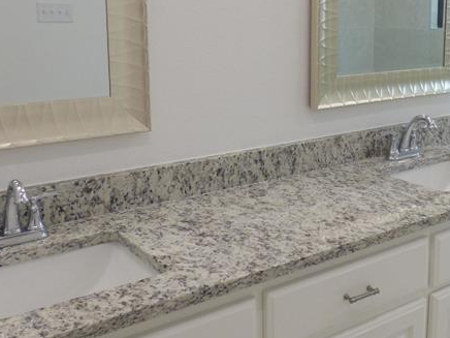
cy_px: 114
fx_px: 611
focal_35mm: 47
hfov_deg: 39.7
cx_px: 317
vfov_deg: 30.7
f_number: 2.8
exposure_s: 1/60
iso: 160
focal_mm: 3.58
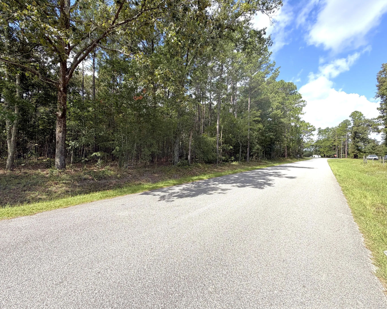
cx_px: 189
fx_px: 172
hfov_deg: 96.8
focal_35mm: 15
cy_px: 154
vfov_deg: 84.0
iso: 32
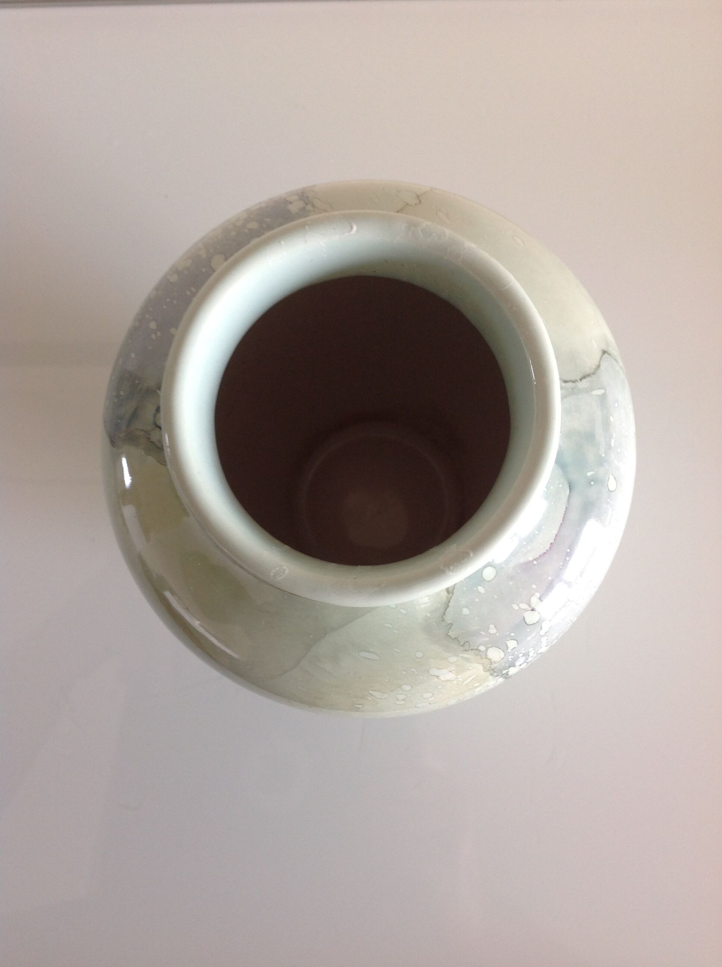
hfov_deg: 40.6
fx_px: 976
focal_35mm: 35
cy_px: 484
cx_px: 361
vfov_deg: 52.7
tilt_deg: -81.5
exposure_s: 1/15
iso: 50
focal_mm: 4.28
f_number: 2.4
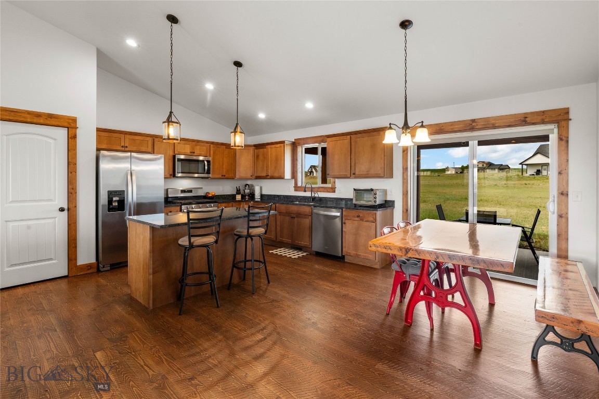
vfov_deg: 73.7
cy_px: 200
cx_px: 300
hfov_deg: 96.7
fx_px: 266
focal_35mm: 16
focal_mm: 16
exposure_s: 1/6
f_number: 11
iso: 400
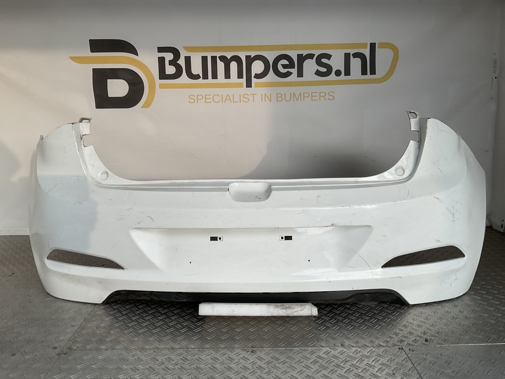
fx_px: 423
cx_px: 252
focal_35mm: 29
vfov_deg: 48.2
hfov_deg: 61.7
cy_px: 190
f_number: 1.8
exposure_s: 1/120
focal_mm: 3
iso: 16
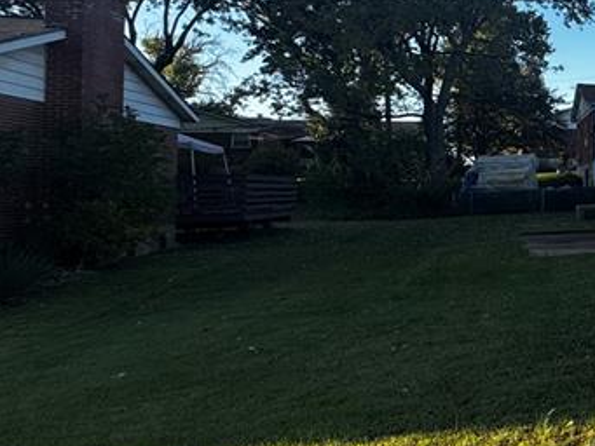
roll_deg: +1.6
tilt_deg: +0.3
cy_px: 159
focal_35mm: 42
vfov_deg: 34.1
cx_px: 780
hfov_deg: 32.8
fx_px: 722
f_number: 2.2
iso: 40
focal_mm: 2.22
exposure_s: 1/443
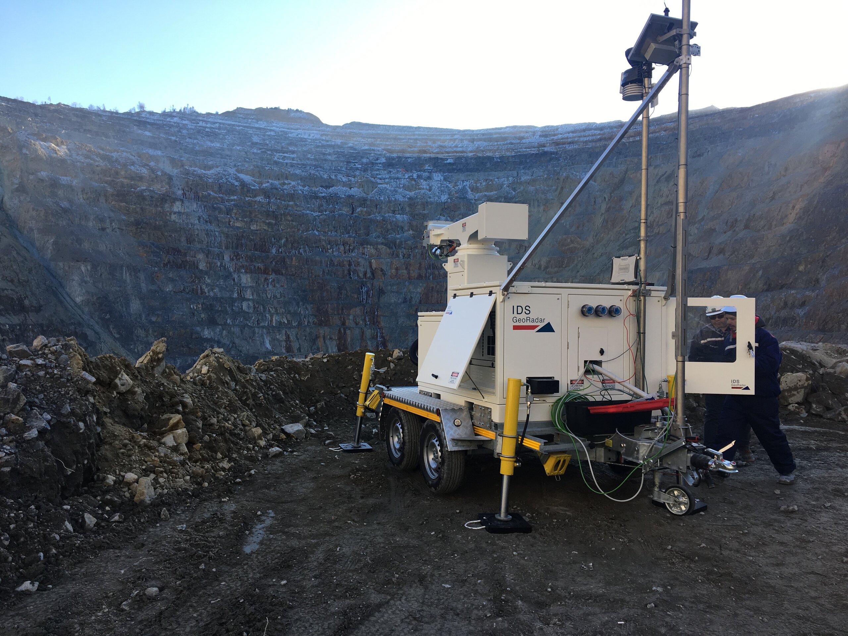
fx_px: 710
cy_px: 318
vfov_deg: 48.2
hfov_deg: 61.7
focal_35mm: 29
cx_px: 424
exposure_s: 1/333
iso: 25
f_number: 2.2
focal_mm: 4.15
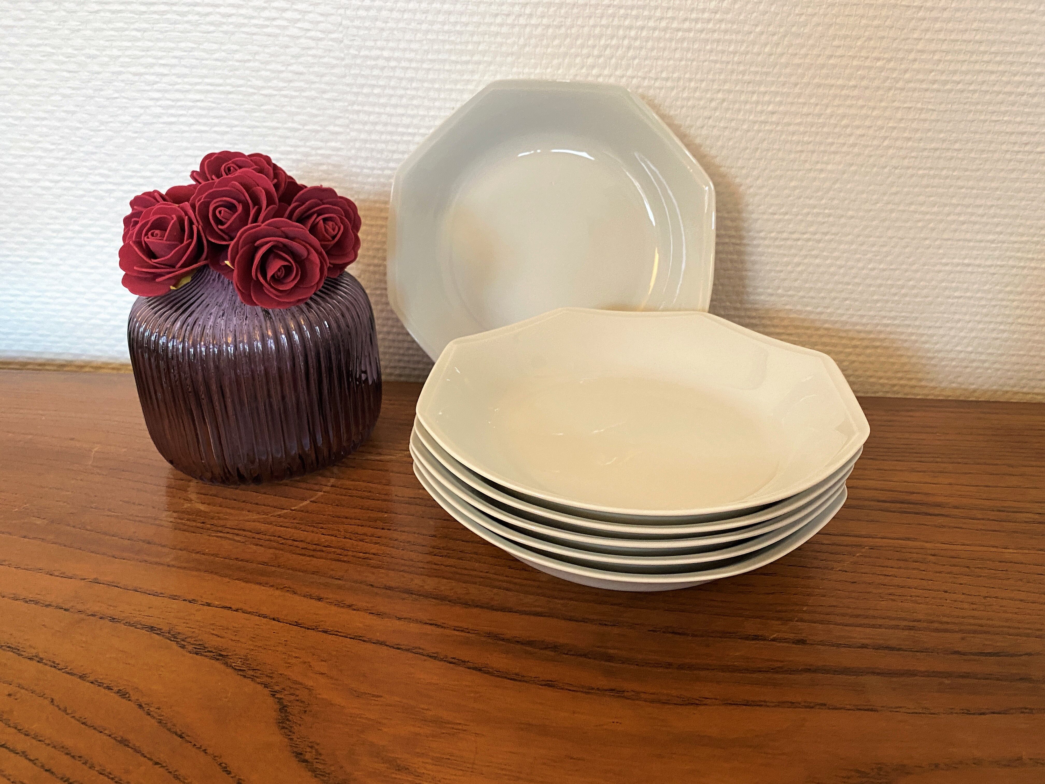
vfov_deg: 53.1
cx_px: 522
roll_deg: -1.3
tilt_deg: -25.6
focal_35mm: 26
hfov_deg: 67.3
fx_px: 785
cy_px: 392
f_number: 1.8
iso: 250
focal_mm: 4.25
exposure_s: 1/50
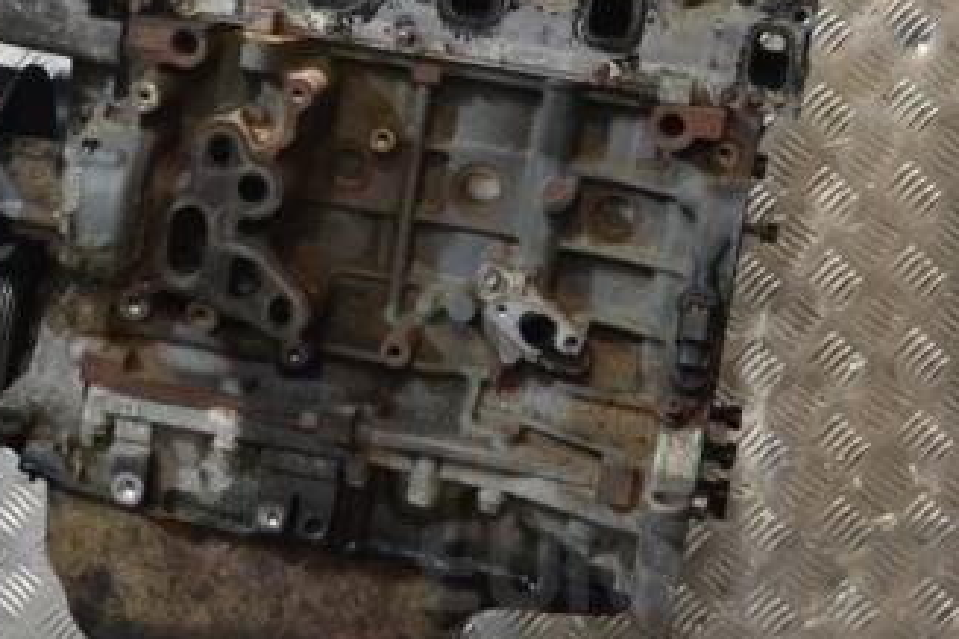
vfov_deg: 15.5
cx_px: 367
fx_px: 2344
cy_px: 176
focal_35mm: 88
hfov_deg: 23.1
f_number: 5.6
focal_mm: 32
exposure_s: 1/125
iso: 3200
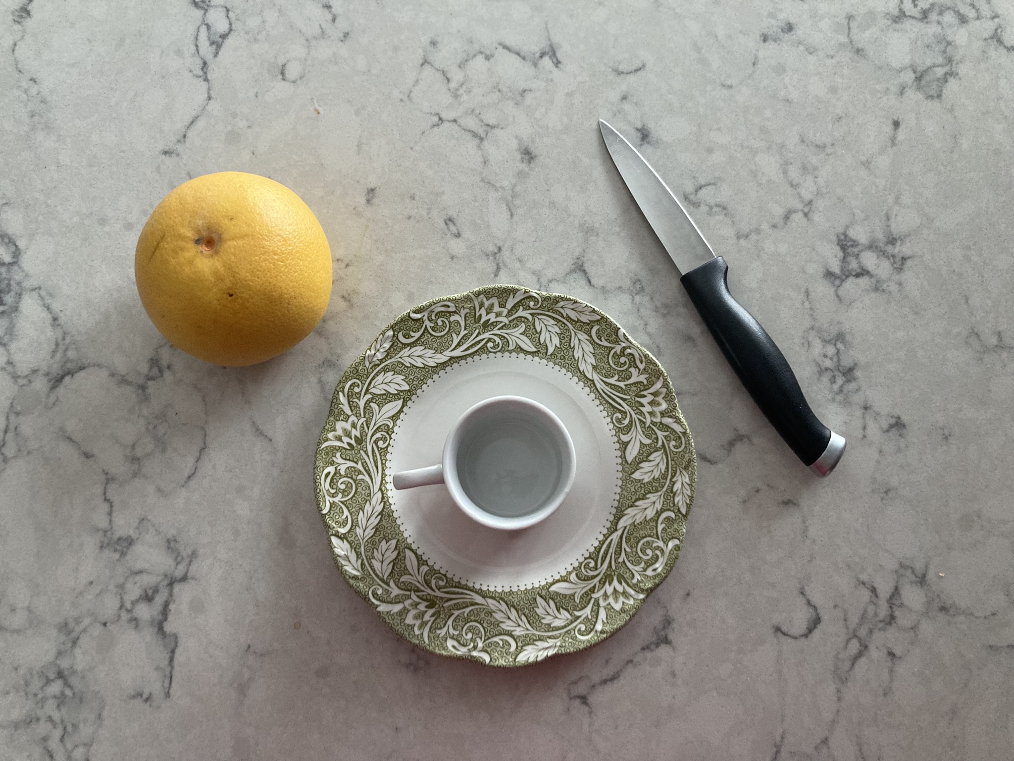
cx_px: 507
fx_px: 820
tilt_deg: -81.4
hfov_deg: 63.4
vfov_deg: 49.7
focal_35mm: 28
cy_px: 380
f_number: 1.8
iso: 320
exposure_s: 1/58
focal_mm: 3.99
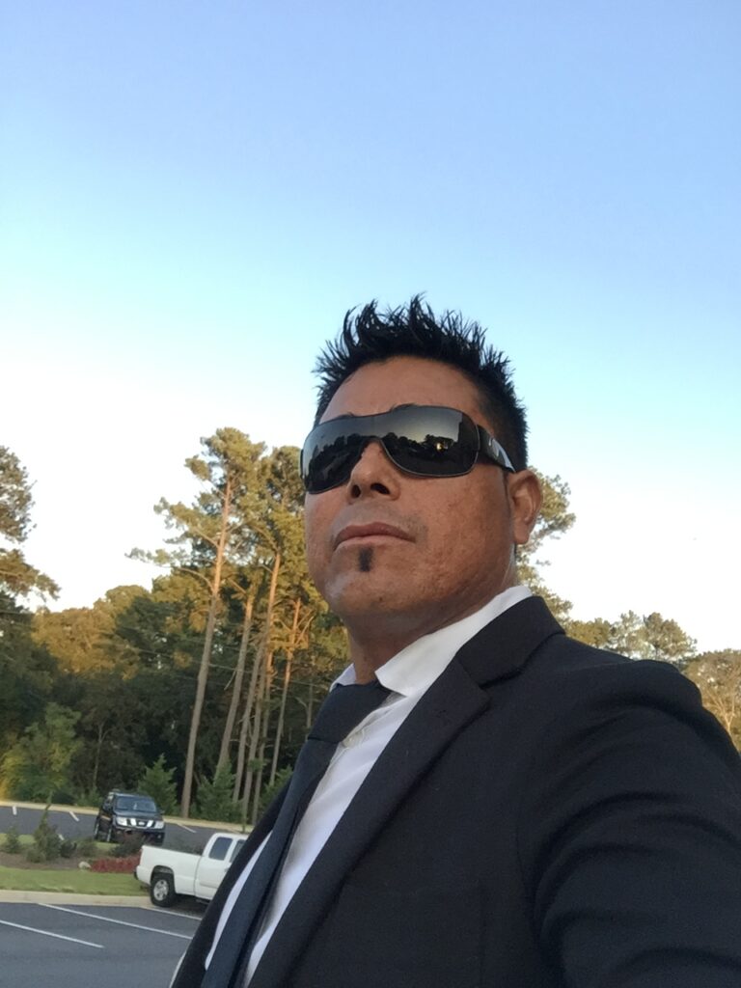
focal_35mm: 31
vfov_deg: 58.4
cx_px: 370
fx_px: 885
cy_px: 494
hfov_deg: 45.4
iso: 40
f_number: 2.2
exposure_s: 1/120
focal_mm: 2.65
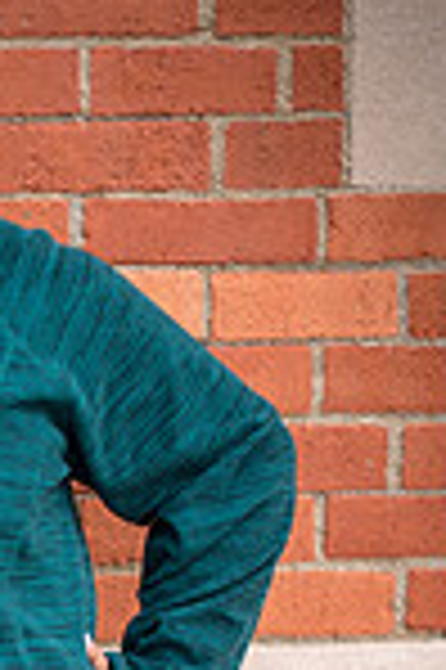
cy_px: 787
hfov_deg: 9.0
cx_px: -90
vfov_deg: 13.3
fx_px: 2812
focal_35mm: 151
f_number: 1.4
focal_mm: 50
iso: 200
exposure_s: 1/100
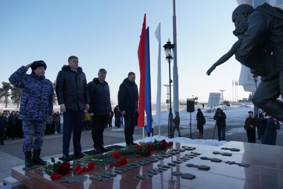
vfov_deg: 47.9
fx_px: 212
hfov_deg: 67.4
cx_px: 142
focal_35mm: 27
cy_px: 94
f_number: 5
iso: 100
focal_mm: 18
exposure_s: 1/500
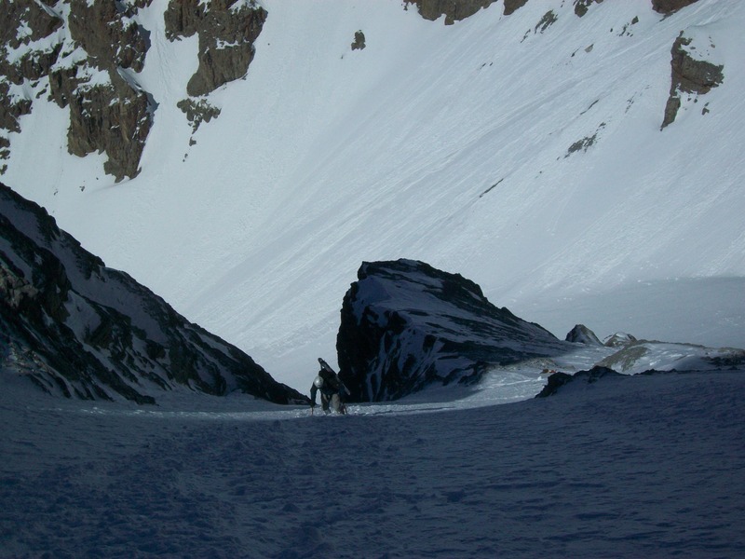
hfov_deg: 38.2
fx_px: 1076
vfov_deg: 29.1
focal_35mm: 50
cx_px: 372
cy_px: 280
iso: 64
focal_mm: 8.8
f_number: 7
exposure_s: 1/1280
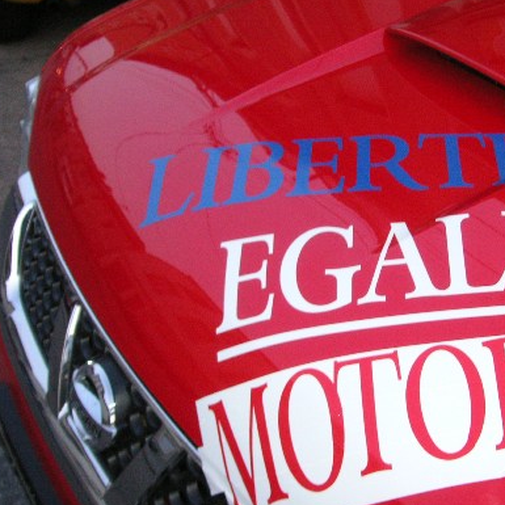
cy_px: 219
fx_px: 842
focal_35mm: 51
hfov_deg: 32.8
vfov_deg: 33.3
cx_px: 373
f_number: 2.8
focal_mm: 6.1
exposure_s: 1/45
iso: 160
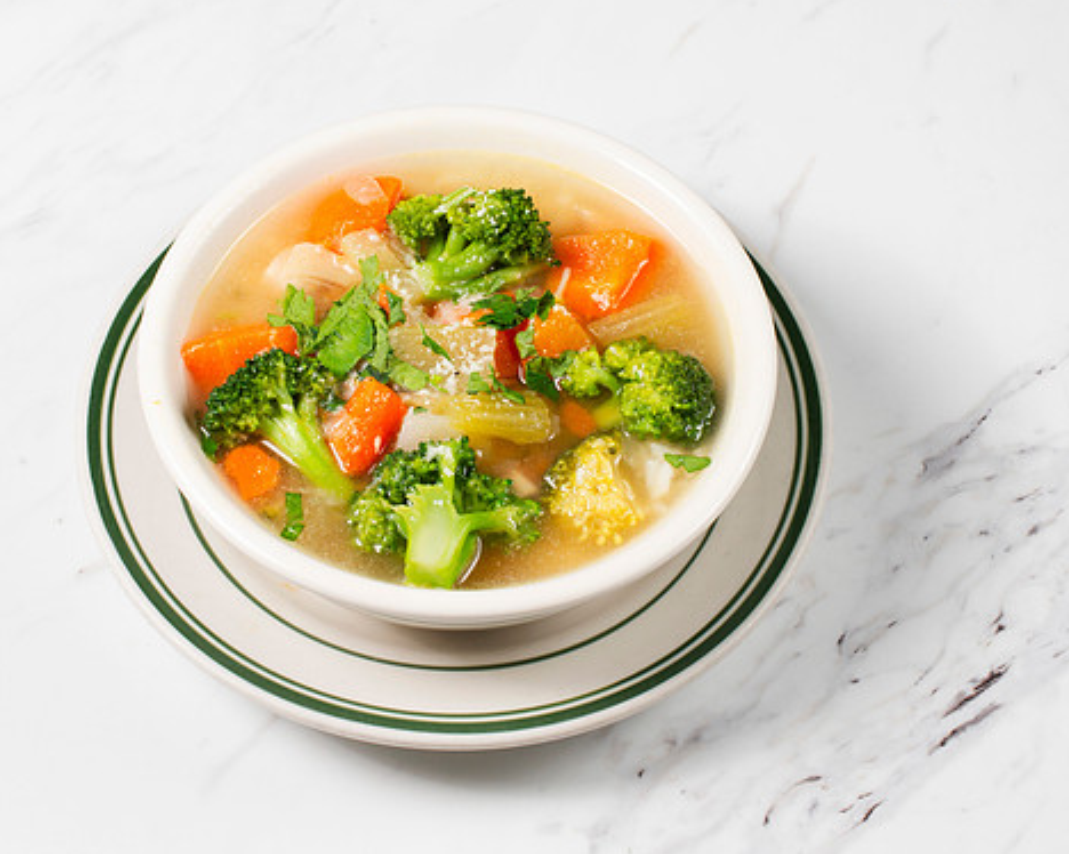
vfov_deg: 18.5
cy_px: 367
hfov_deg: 23.0
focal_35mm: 83
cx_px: 445
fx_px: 2625
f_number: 13
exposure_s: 1/200
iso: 200
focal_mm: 50
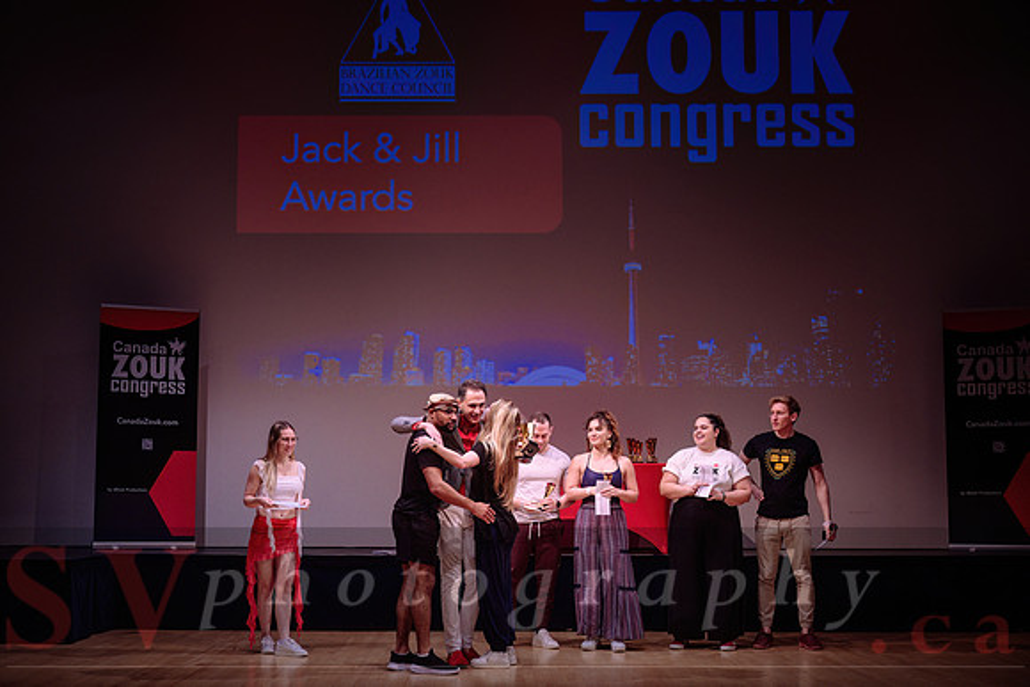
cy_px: 366
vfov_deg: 27.0
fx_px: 1430
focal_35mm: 50
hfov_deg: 39.6
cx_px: 475
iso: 1000
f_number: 3.2
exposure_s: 1/400
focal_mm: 46
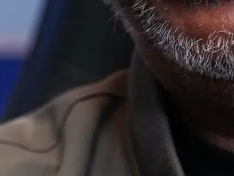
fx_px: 5446
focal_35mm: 805
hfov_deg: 2.5
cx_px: -5
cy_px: -219
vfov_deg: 1.8
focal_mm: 145
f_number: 2.8
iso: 1250
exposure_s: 1/250
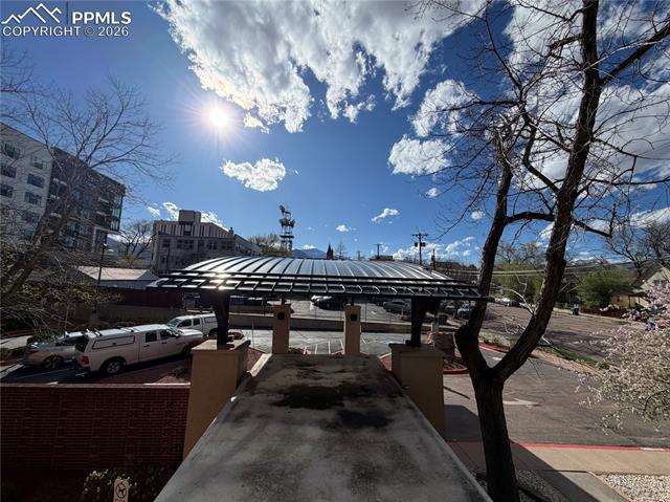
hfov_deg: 102.1
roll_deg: +0.6
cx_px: 335
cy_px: 251
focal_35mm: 14
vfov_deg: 85.6
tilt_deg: +4.8
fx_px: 271
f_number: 2.2
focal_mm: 2.22
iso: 25
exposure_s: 1/1961
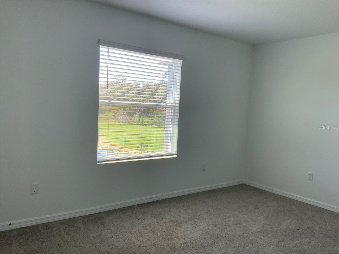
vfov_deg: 48.2
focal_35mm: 29
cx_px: 170
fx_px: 284
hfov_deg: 61.7
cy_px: 127
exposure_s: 1/122
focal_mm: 3
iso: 32
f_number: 1.8
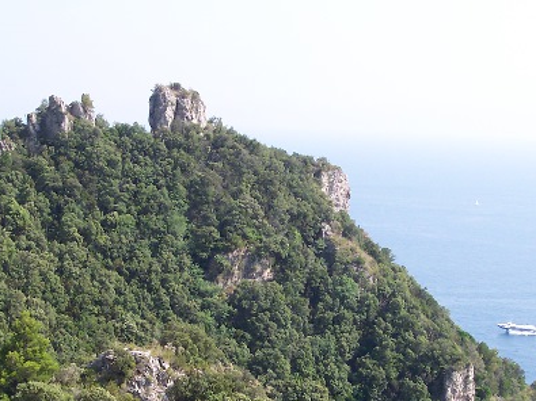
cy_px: 255
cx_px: 277
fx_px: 1192
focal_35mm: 77
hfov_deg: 25.3
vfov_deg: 19.1
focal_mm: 8
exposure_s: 1/350
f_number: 4.8
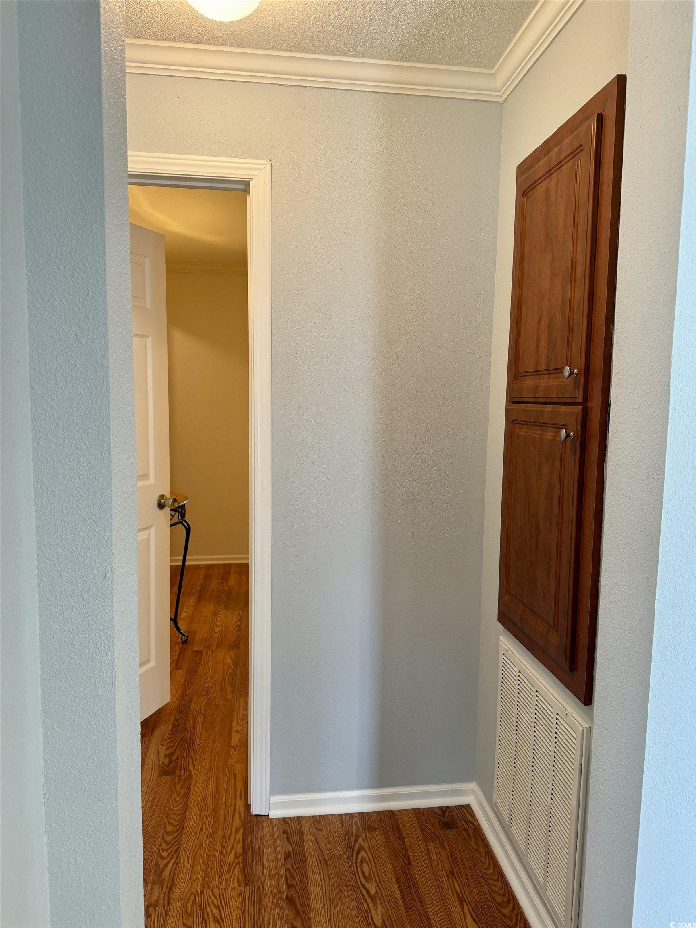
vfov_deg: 71.6
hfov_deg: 56.8
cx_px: 348
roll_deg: -1.6
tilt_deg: -5.6
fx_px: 643
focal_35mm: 24
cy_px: 464
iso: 125
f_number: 1.78
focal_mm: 6.76
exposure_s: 1/60
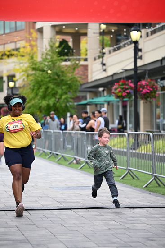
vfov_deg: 20.0
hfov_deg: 13.4
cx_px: 82
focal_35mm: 102
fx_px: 701
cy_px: 124
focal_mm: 102
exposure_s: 1/2500
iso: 640
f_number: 2.8
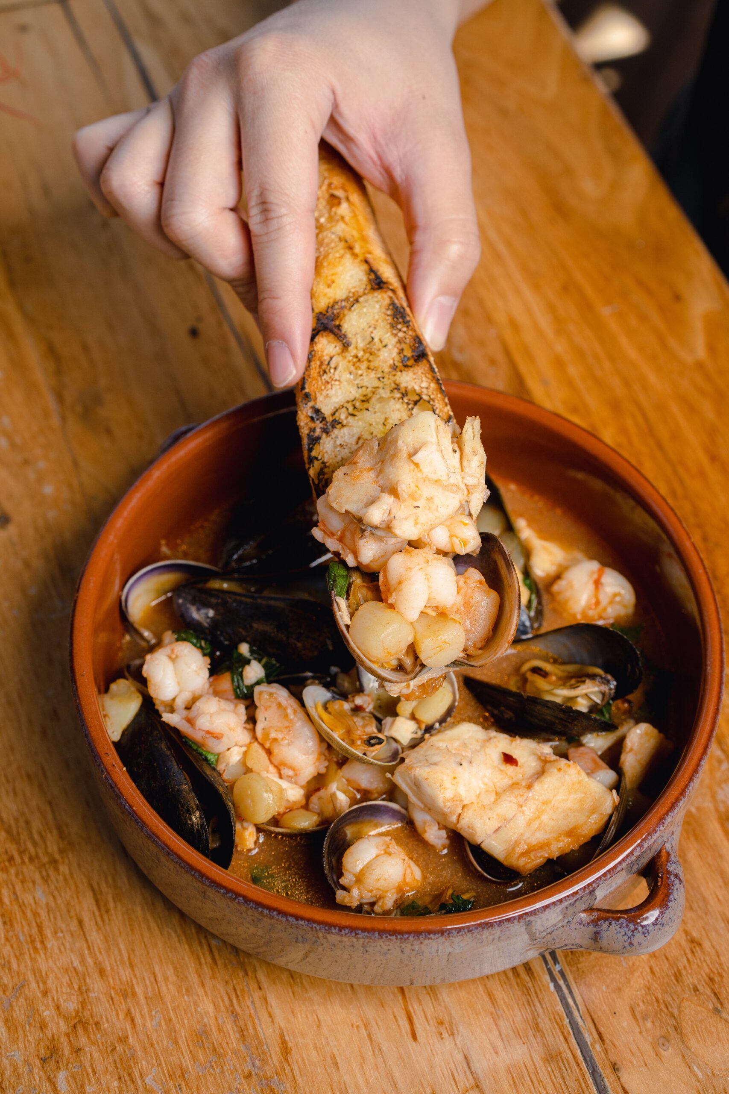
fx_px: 1670
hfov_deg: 24.6
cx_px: 364
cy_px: 547
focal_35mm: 55
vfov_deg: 36.2
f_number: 5.6
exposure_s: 1/250
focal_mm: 55
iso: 200
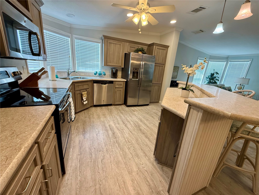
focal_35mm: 14
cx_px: 130
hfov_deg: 102.1
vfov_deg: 85.7
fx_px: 105
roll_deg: -4.1
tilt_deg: -16.7
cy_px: 98
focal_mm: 2.22
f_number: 2.2
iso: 250
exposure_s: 1/120
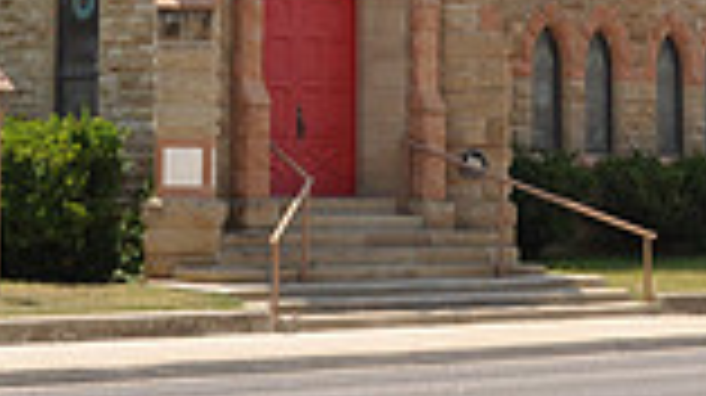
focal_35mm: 139
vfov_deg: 8.5
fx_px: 2600
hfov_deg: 15.5
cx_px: 310
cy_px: -245
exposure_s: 1/200
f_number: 7.1
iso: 200
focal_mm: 24
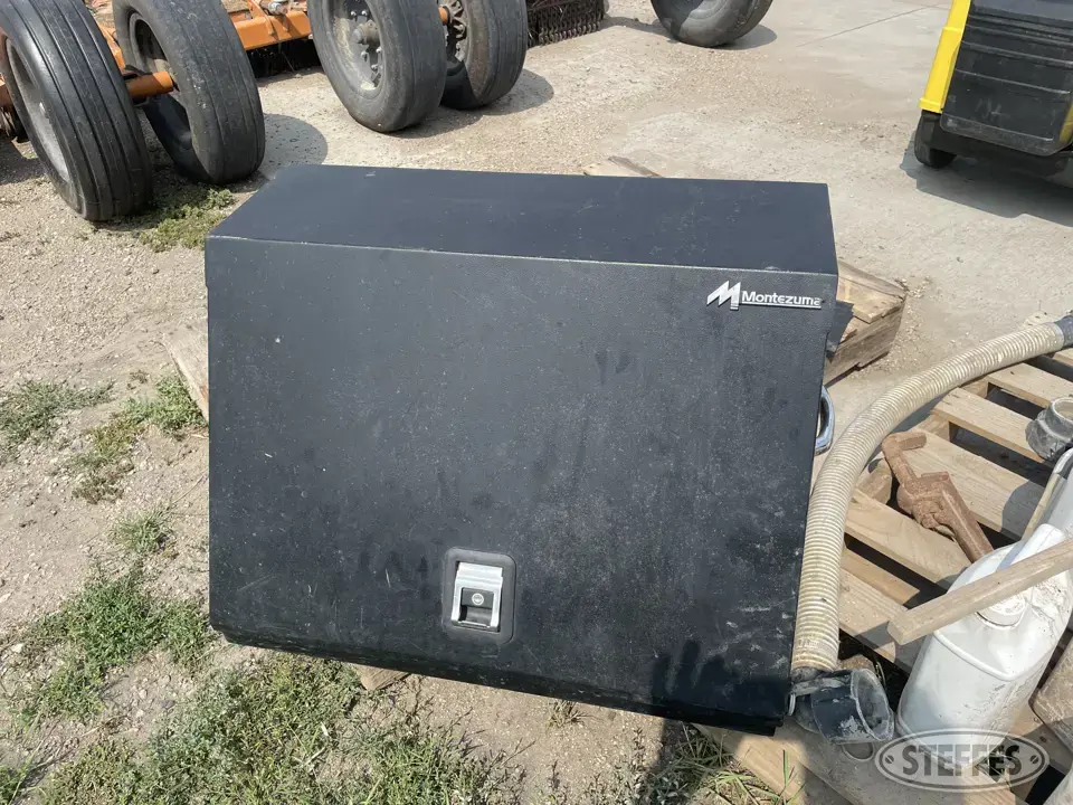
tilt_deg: -37.6
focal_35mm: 26
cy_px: 402
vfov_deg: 53.1
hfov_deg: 67.3
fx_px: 806
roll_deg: +2.4
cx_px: 536
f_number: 1.6
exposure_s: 1/2618
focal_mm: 4.2
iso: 32
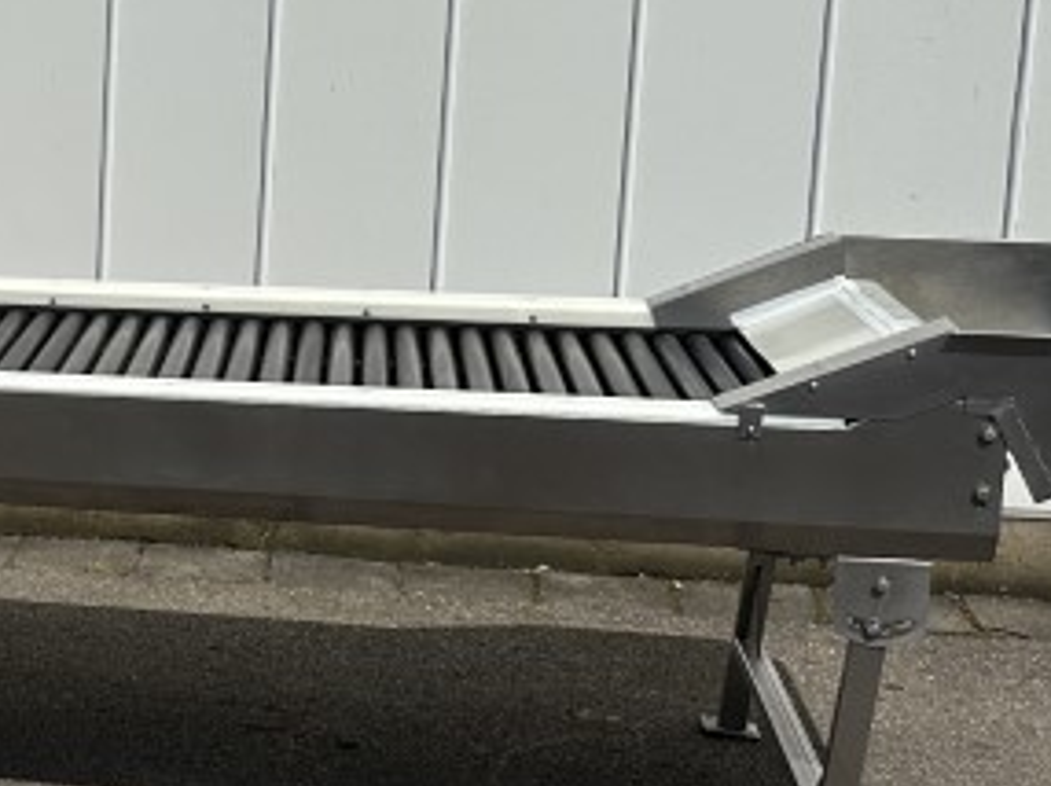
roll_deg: +0.4
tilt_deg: -11.3
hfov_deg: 20.2
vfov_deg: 17.1
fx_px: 2609
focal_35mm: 86
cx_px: -437
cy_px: 386
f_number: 1.78
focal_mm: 6.86
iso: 80
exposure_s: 1/12048
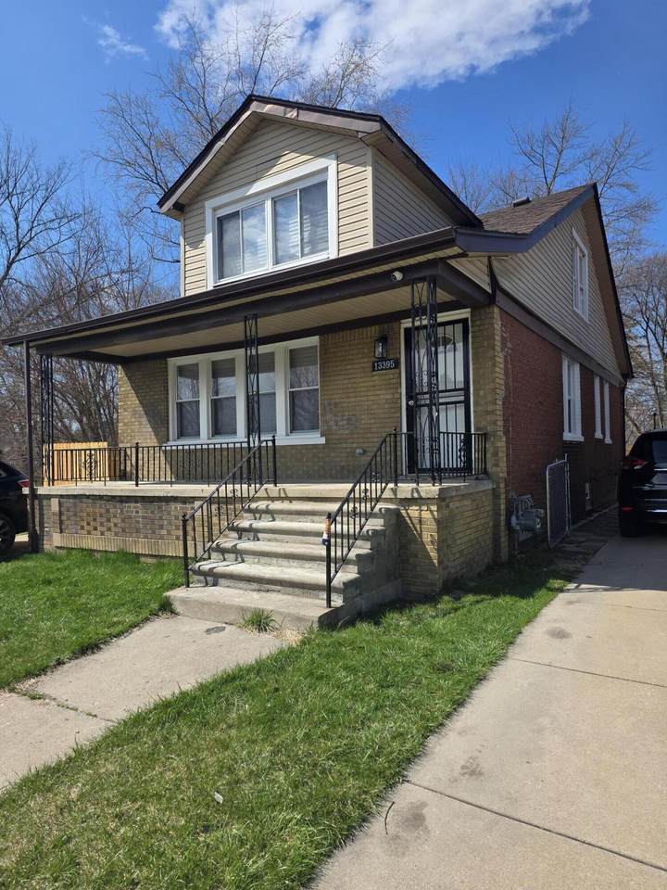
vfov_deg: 73.9
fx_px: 591
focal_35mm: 23
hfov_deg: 58.9
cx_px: 334
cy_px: 445
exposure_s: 1/5778
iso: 80
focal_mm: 6.25
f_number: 1.7
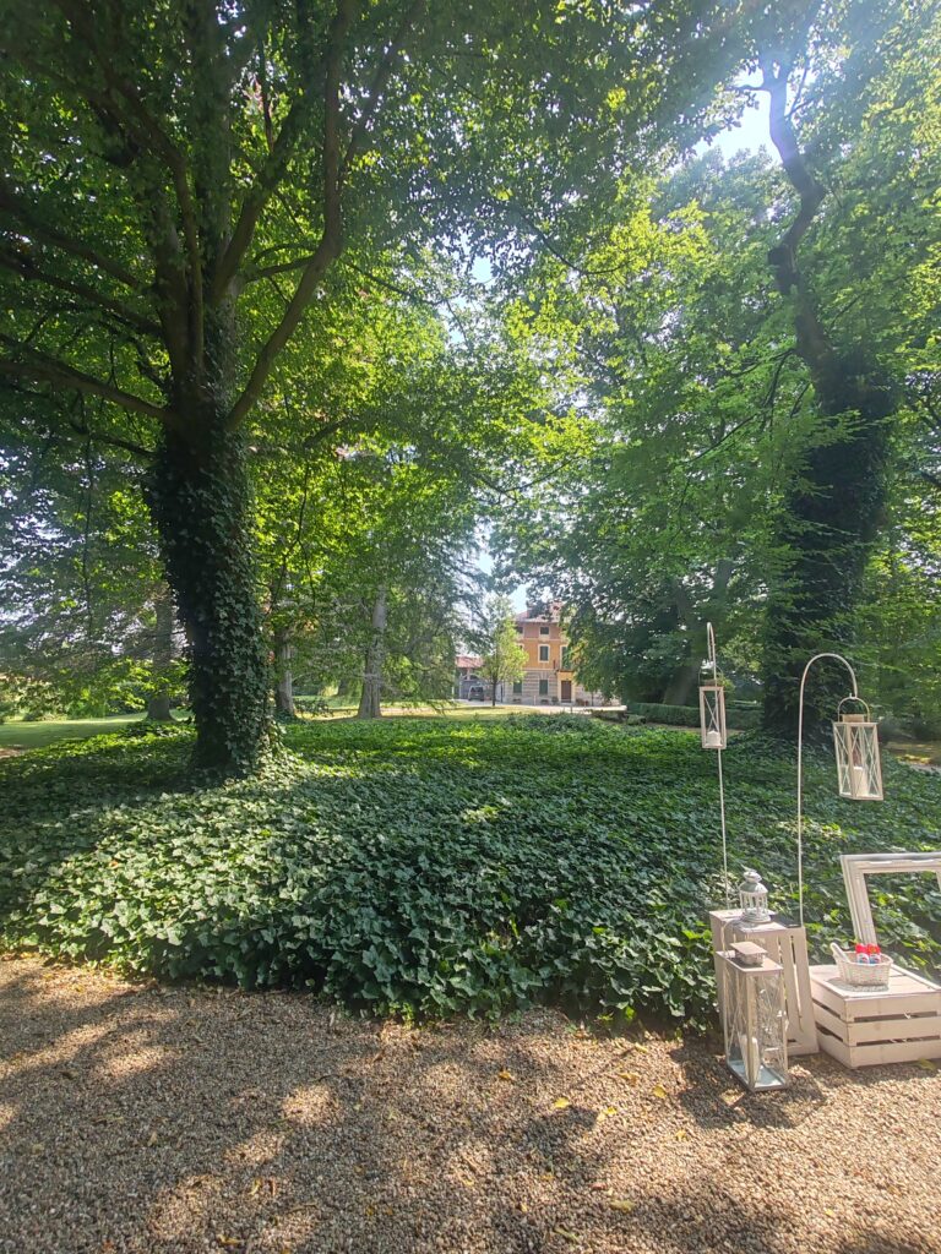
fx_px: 580
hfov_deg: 78.1
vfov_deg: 94.5
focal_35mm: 16
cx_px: 470
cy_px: 627
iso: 50
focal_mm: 1.96
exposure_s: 1/250
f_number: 2.2
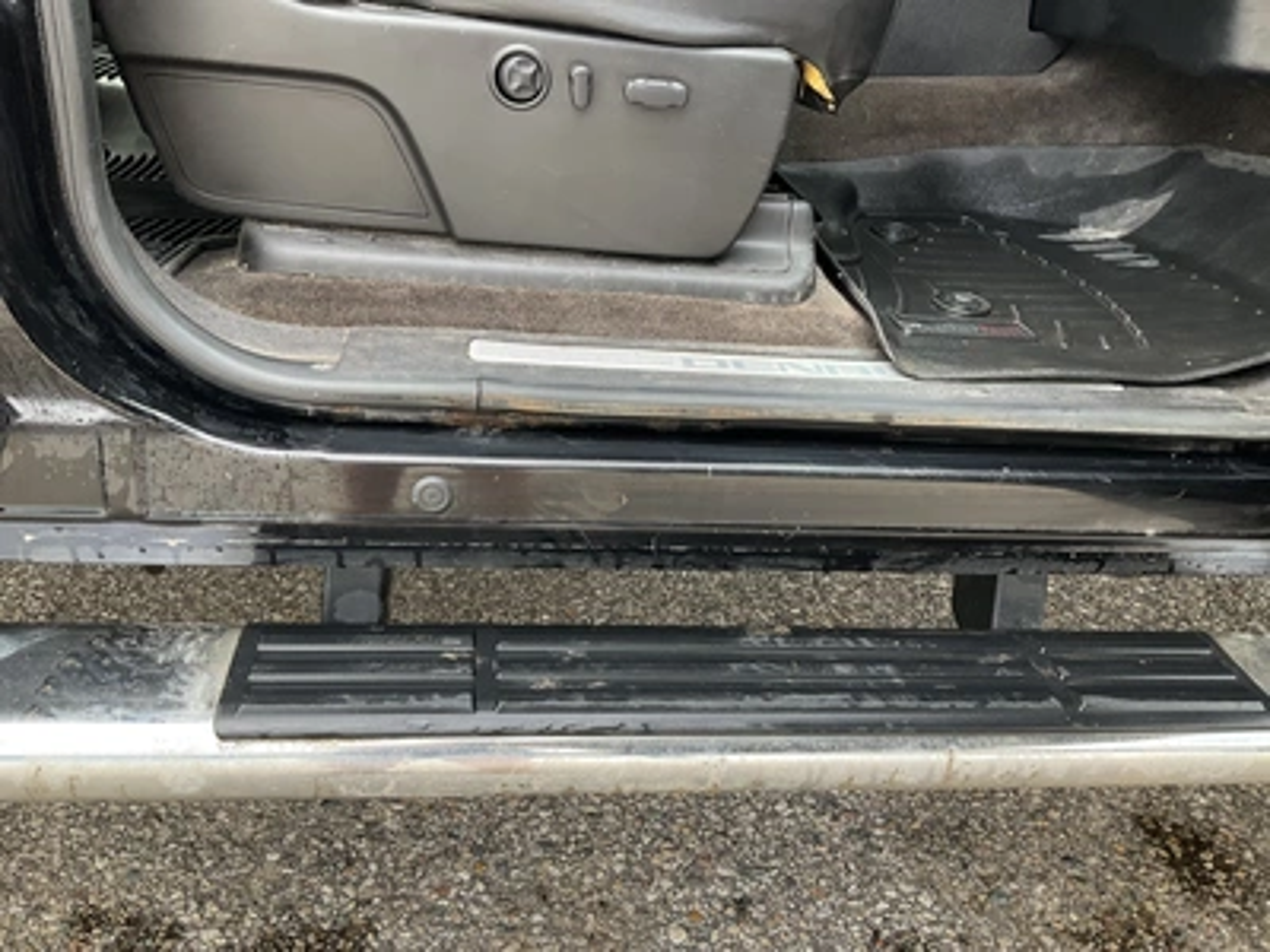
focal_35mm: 29
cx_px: 635
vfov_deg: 48.2
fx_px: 1064
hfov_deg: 61.7
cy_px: 476
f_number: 1.8
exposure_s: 1/122
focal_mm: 3
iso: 32
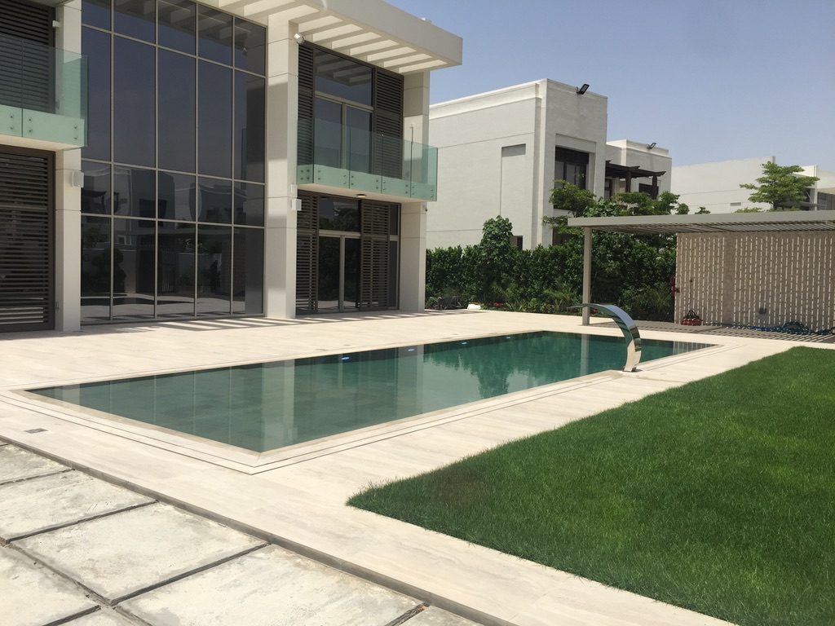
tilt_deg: -1.6
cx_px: 418
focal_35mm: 29
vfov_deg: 48.2
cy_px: 313
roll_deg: -3.0
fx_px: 700
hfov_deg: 61.7
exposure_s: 1/2475
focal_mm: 4.15
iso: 32
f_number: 2.2
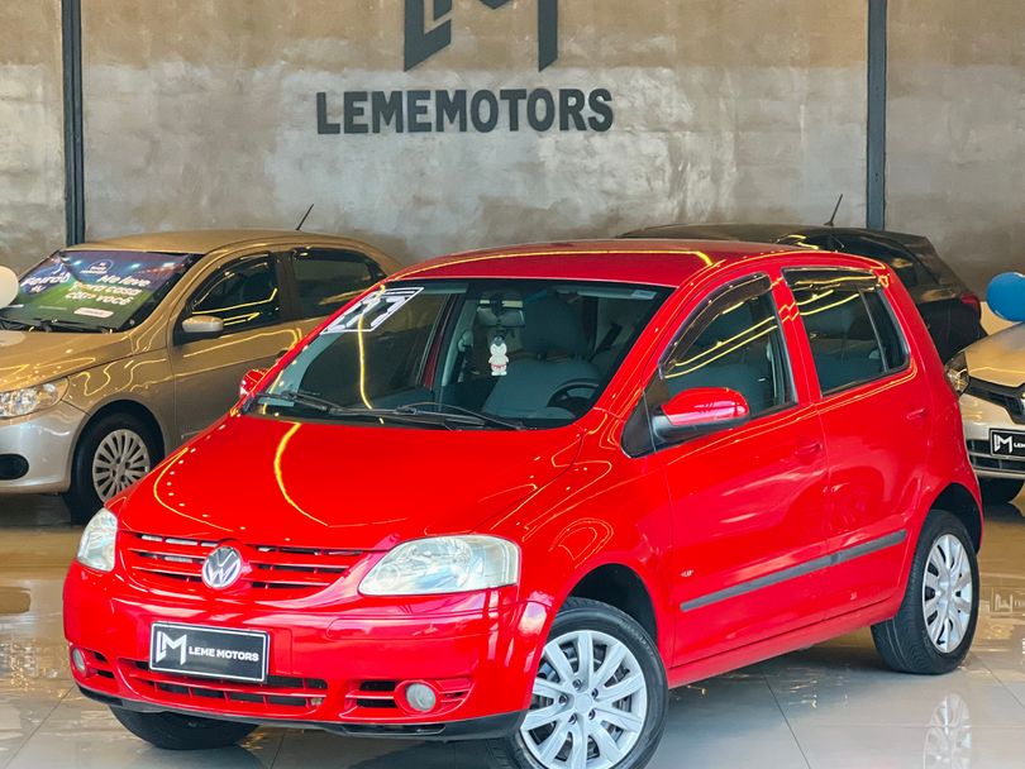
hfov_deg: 25.3
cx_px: 512
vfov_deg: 19.1
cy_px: 384
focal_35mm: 77
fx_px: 2281
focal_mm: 9
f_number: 2.8
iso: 250
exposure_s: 1/121
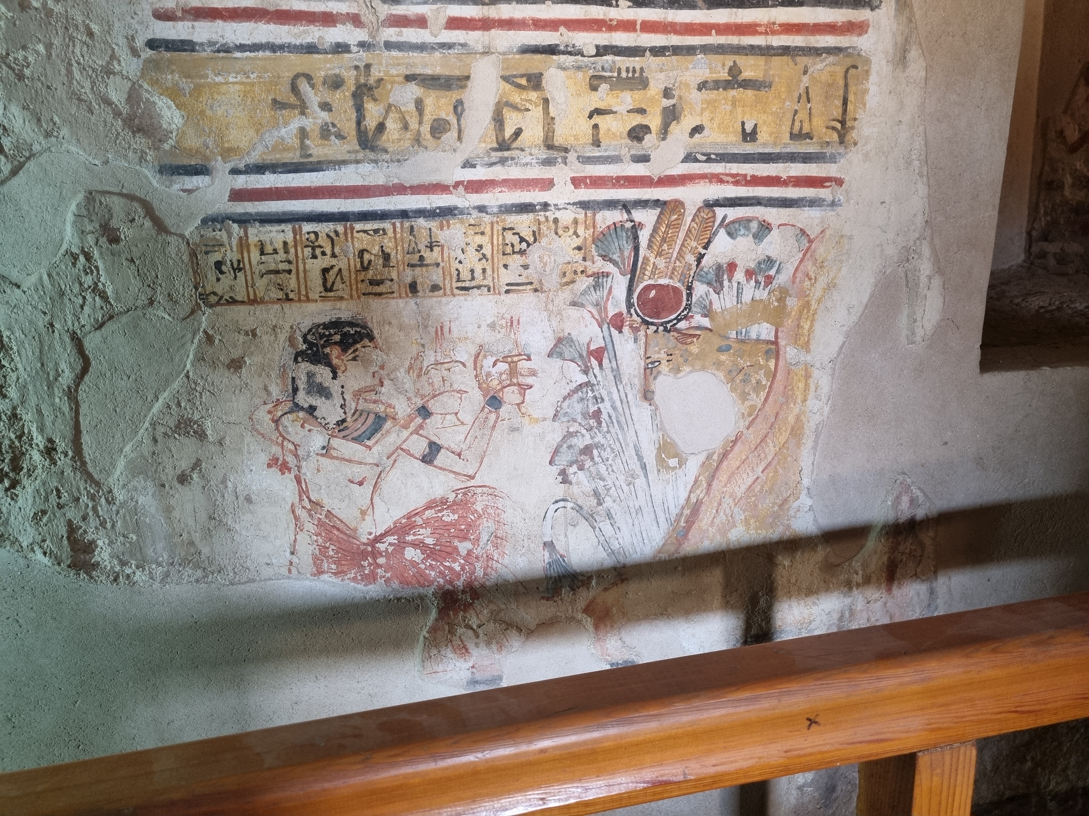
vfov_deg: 53.1
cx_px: 544
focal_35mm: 26
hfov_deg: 67.3
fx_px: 818
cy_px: 408
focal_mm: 5.4
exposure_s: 1/50
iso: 400
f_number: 1.8
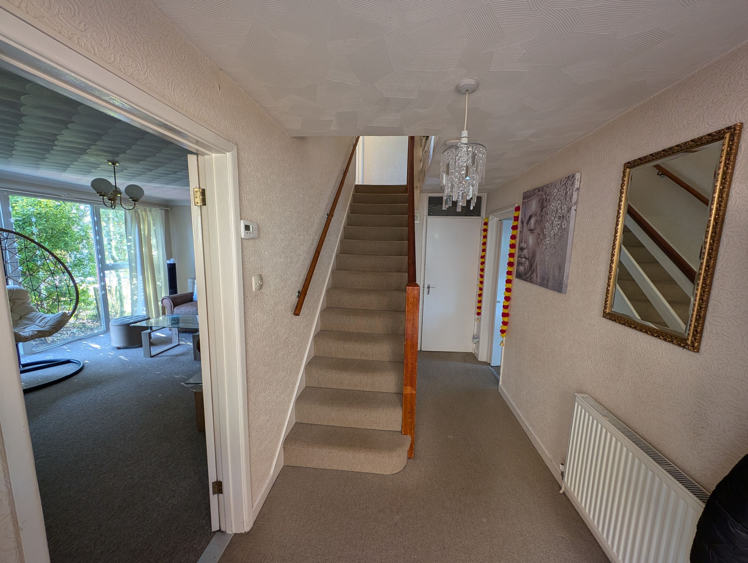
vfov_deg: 94.6
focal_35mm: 12
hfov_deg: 110.5
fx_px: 260
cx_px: 374
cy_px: 282
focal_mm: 2.23
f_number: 1.95
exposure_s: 1/23.8
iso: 64
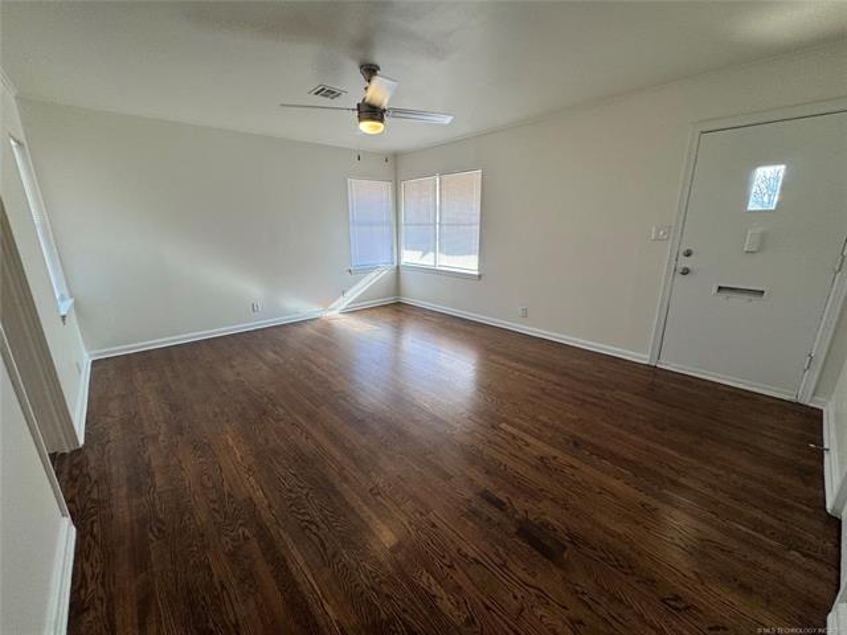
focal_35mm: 14
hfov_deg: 102.1
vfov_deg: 85.7
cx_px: 424
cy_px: 318
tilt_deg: -15.8
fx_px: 343
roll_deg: +0.2
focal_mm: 2.22
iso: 100
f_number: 2.2
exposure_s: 1/120
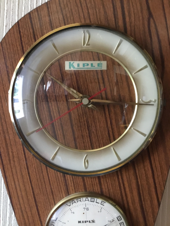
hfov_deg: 45.4
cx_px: 85
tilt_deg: +0.4
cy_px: 113
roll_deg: -2.0
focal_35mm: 31
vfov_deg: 58.4
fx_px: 203
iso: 200
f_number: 2.4
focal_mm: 3.3
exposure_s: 1/20
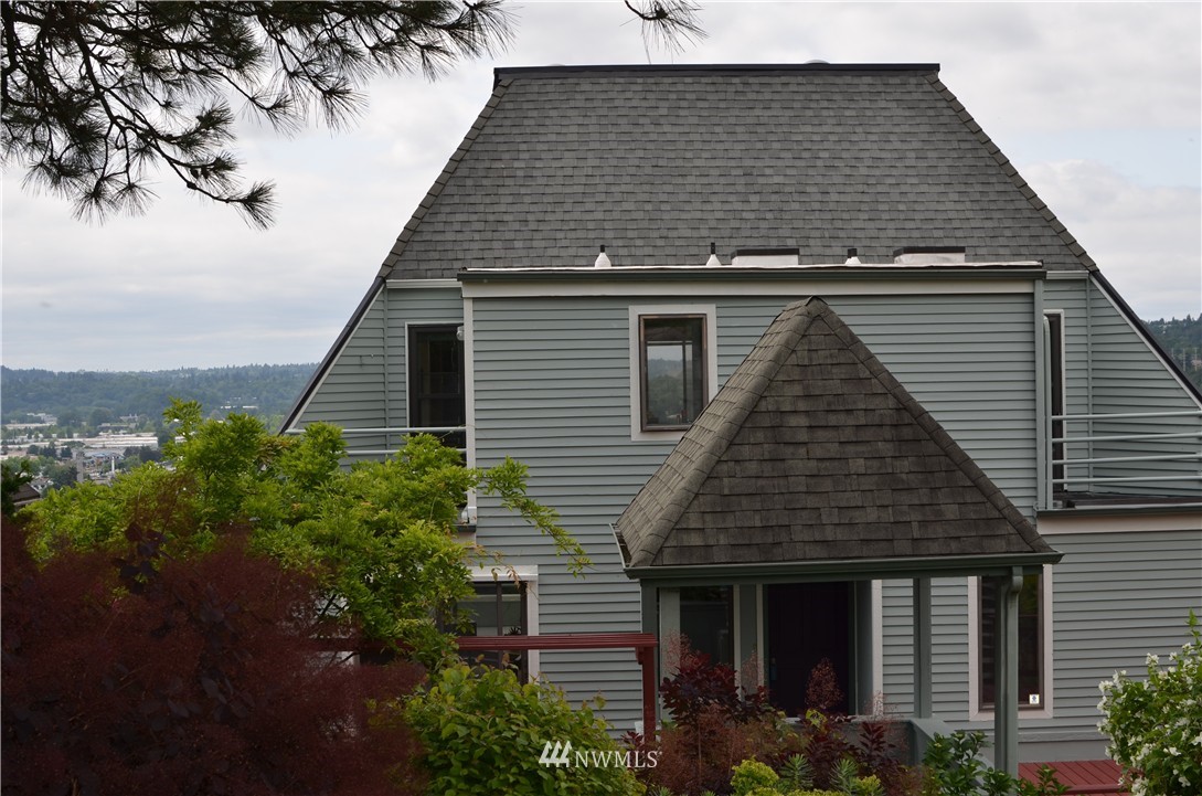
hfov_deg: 37.9
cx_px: 601
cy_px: 398
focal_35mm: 52
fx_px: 1749
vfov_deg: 25.6
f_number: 6.3
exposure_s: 1/250
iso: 100
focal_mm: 35
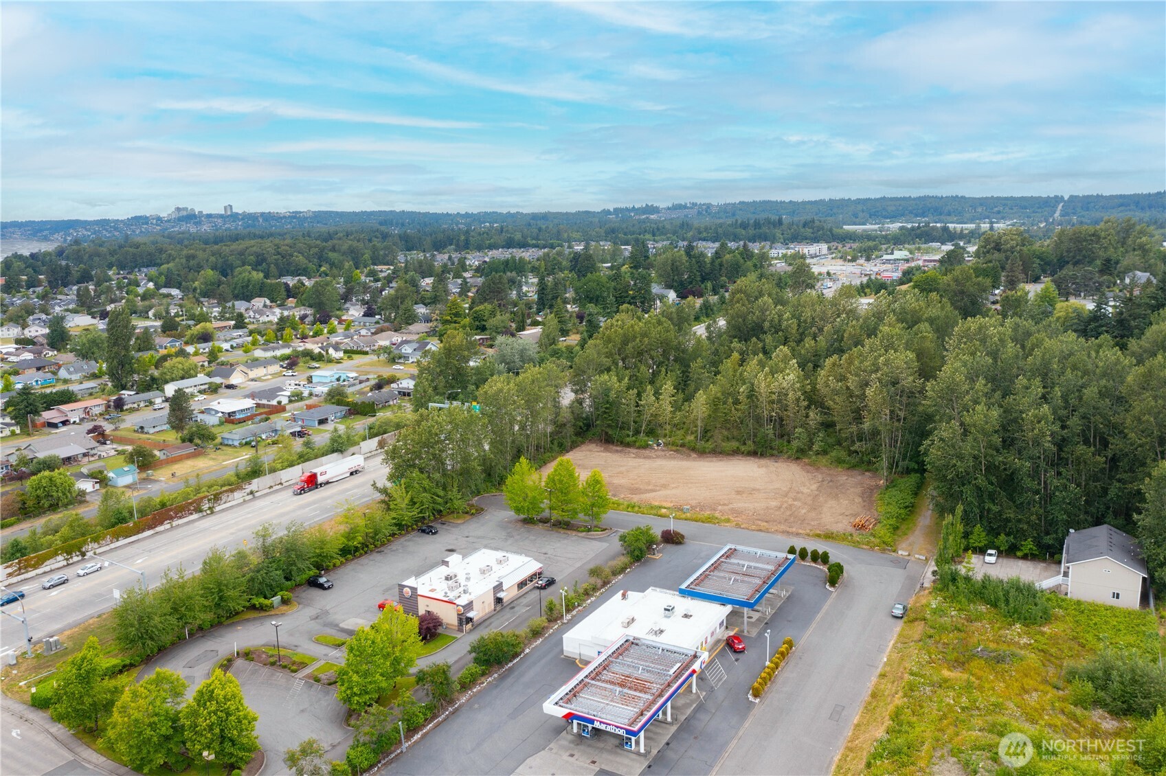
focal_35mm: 28
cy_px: 388
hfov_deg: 65.5
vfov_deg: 46.4
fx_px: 906
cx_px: 583
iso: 100
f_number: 5.6
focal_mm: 10.26
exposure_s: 1/120
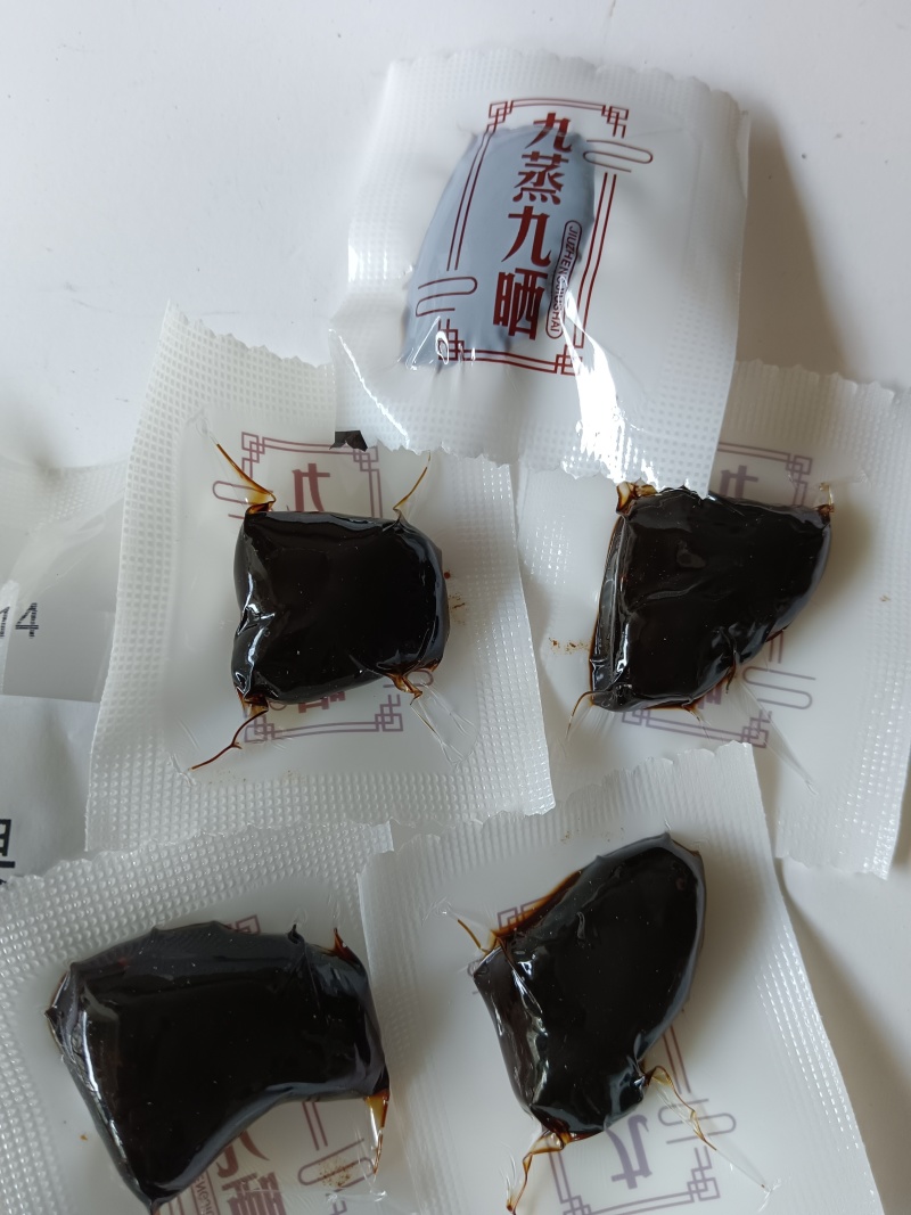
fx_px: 913
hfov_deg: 53.1
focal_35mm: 26
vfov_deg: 67.3
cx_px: 456
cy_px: 608
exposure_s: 1/100
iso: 361
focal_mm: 4.05
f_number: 1.8
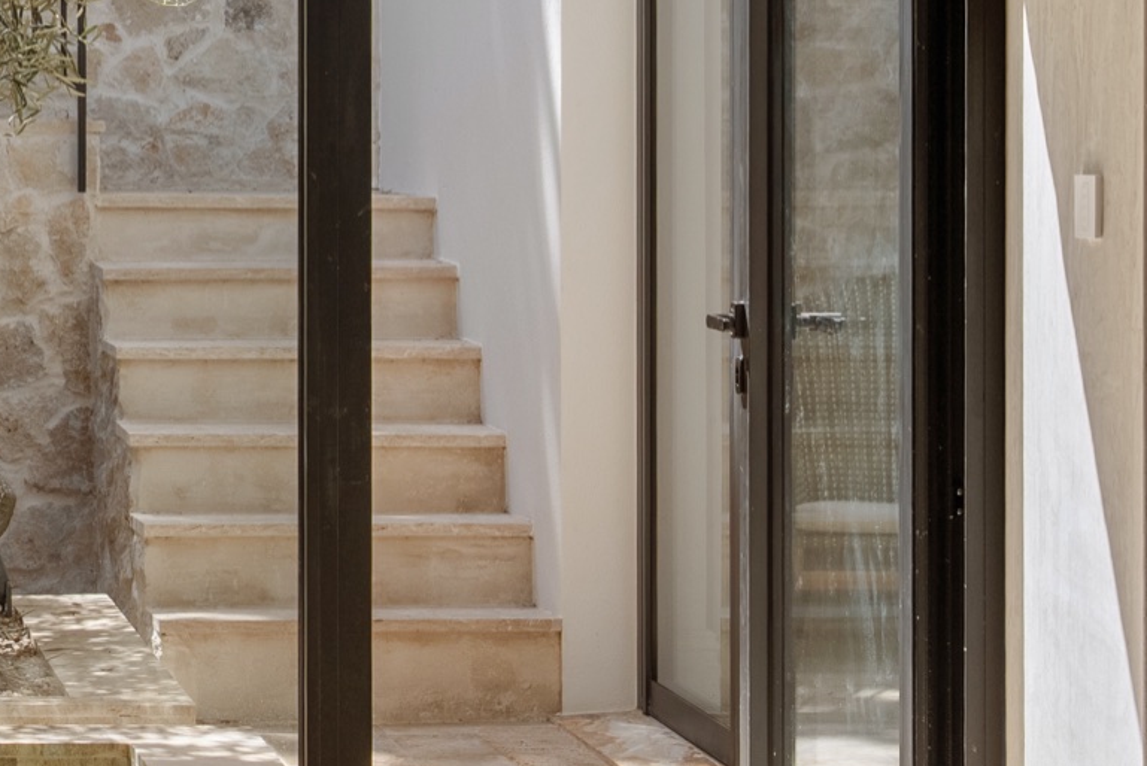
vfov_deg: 11.0
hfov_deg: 16.0
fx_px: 3954
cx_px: -158
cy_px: 177
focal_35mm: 124
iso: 100
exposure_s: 1/15
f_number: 8
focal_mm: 53
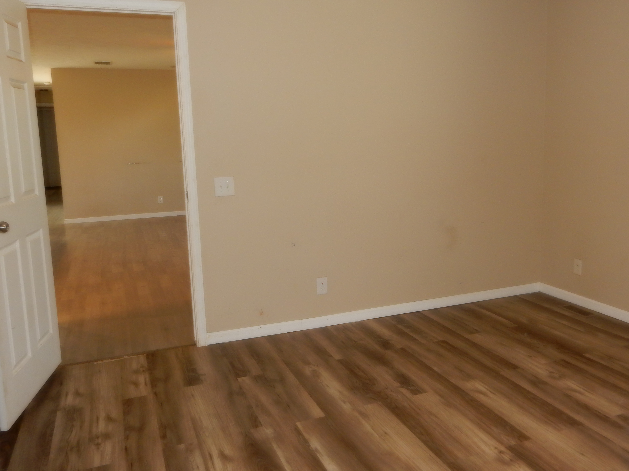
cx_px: 355
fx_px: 563
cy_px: 212
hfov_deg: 58.2
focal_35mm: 31
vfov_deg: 45.4
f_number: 3.7
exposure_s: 1/30
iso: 220
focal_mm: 4.5
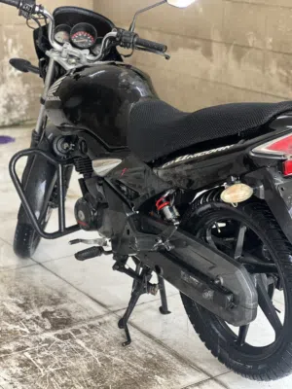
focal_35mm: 77
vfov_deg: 25.3
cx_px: 146
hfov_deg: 19.1
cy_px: 194
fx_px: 866
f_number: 2.8
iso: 200
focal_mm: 9
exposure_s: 1/33
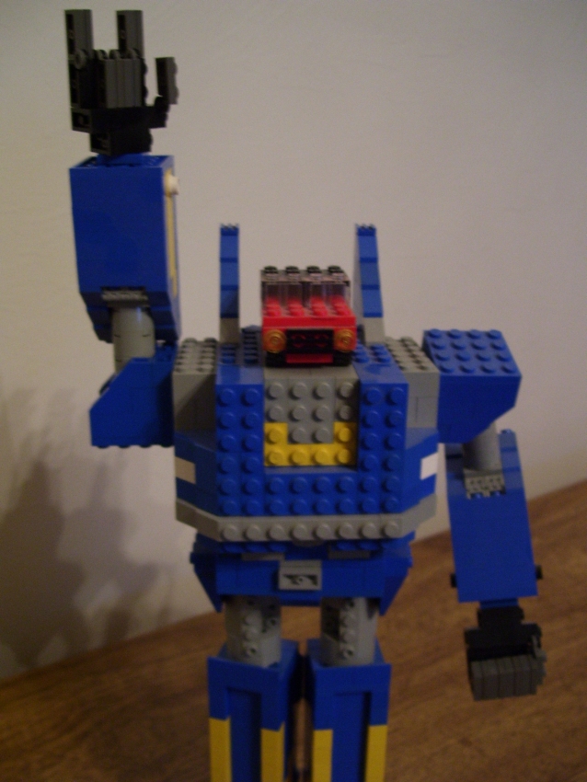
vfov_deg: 50.1
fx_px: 836
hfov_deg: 38.7
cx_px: 294
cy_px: 391
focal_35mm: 37
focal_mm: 6
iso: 160
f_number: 2.7
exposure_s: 1/8
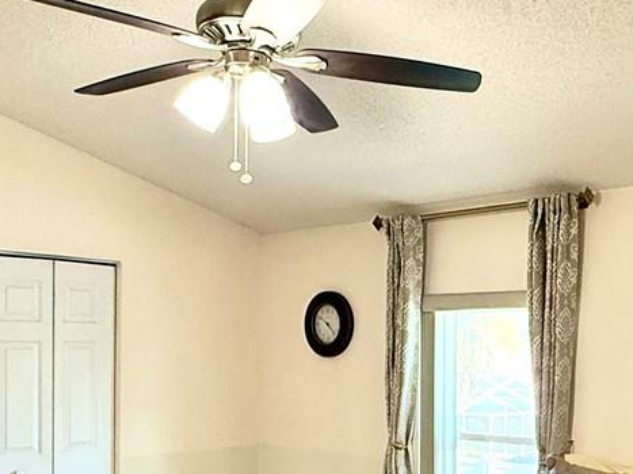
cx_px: 473
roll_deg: -0.6
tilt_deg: +0.5
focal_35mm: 48
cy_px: 351
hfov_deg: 38.7
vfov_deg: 29.8
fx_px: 878
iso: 250
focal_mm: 2.22
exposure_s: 1/120
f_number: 2.2
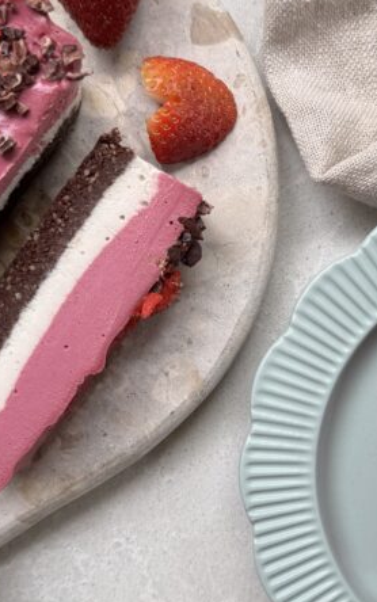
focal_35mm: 44
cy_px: 336
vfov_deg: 45.2
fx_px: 722
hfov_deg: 29.1
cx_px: 245
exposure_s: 1/407
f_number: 1.78
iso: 80
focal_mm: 6.76
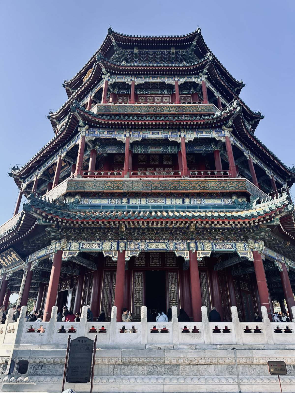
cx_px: 148
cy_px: 196
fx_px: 273
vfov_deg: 71.6
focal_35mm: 24
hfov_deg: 56.8
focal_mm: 6.9
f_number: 1.8
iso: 80
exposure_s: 1/887
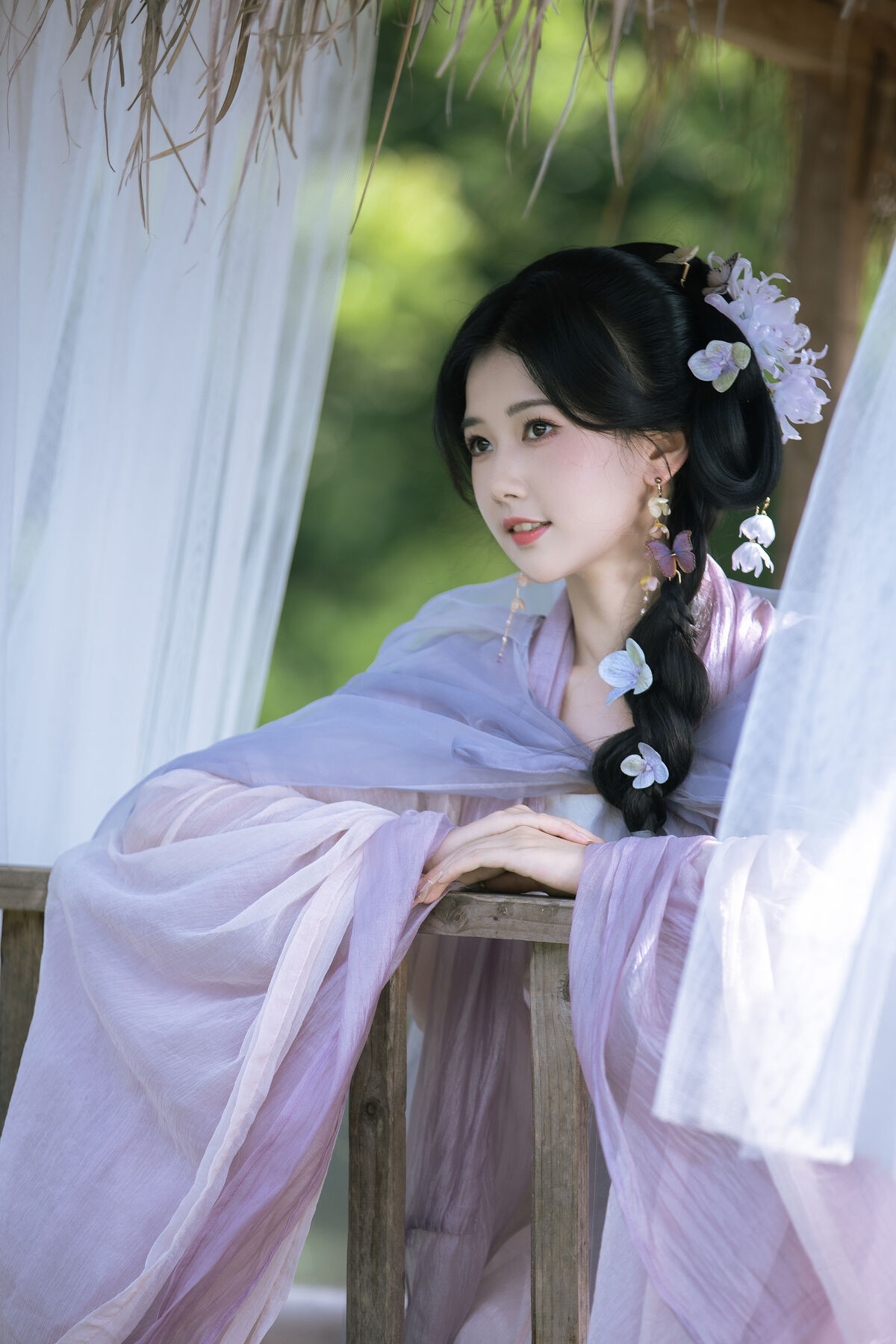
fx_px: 6719
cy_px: 672
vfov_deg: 11.4
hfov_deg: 7.6
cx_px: 448
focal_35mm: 180
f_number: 2.8
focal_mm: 180
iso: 100
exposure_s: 1/800
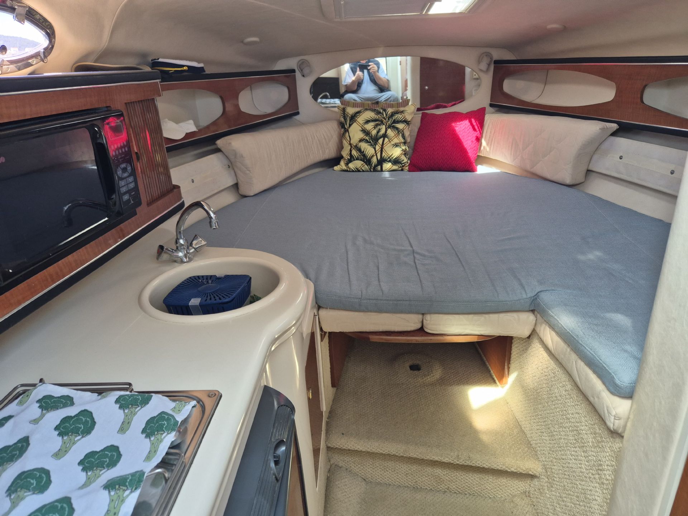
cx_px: 344
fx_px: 457
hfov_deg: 73.9
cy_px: 258
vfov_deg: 58.9
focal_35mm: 23
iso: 160
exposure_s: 1/180
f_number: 1.8
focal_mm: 5.4
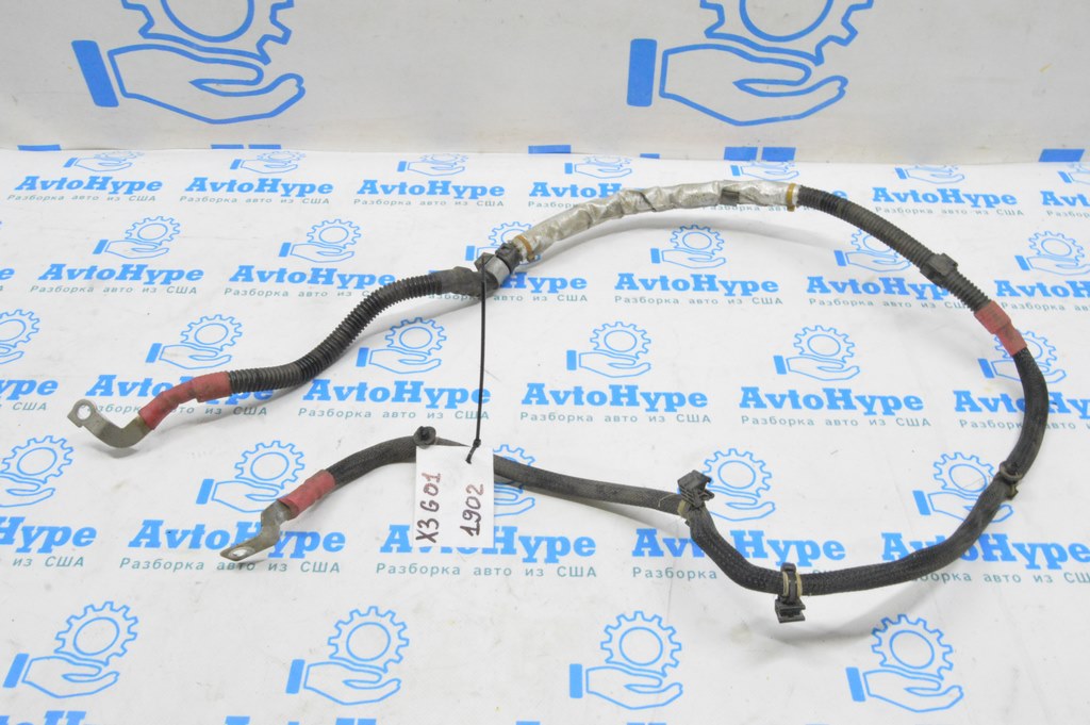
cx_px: 545
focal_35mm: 33
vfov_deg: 39.9
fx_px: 998
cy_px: 362
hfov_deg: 57.3
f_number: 20
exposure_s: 1/15
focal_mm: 22
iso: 6400
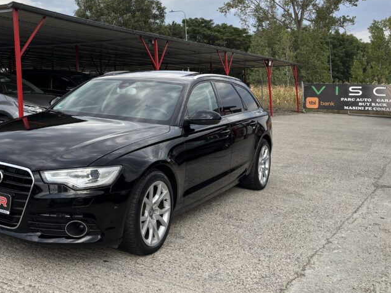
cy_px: 85
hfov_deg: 43.0
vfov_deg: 33.8
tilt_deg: +1.5
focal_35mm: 42
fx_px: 474
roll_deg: +3.3
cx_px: 86
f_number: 1.6
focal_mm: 5.96
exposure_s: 1/872
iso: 50
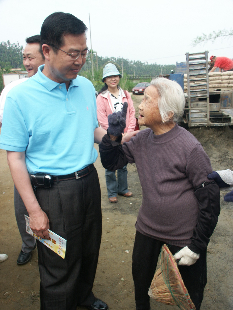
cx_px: 116
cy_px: 155
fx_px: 251
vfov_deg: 63.4
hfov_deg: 49.7
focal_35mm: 28
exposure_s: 1/180
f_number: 5.6
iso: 100
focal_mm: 7.33
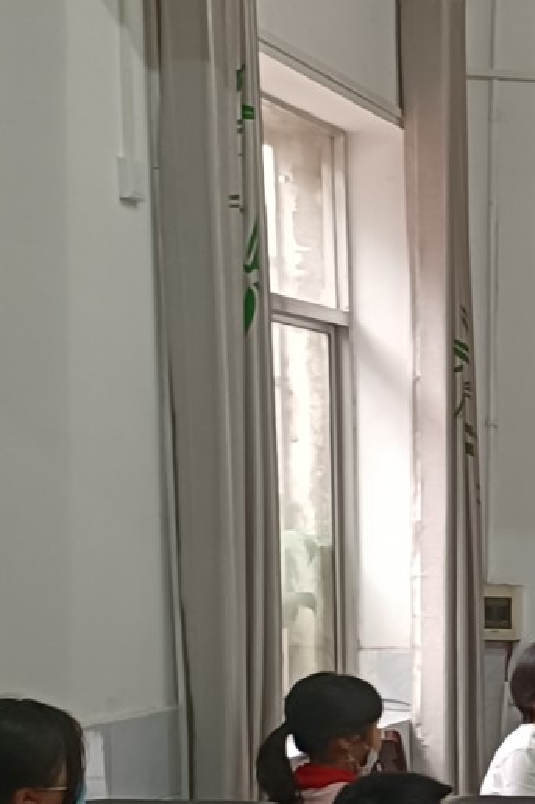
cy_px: 732
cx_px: 1235
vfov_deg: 20.6
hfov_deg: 11.8
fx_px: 2164
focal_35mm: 97
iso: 620
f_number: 1.9
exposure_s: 1/50
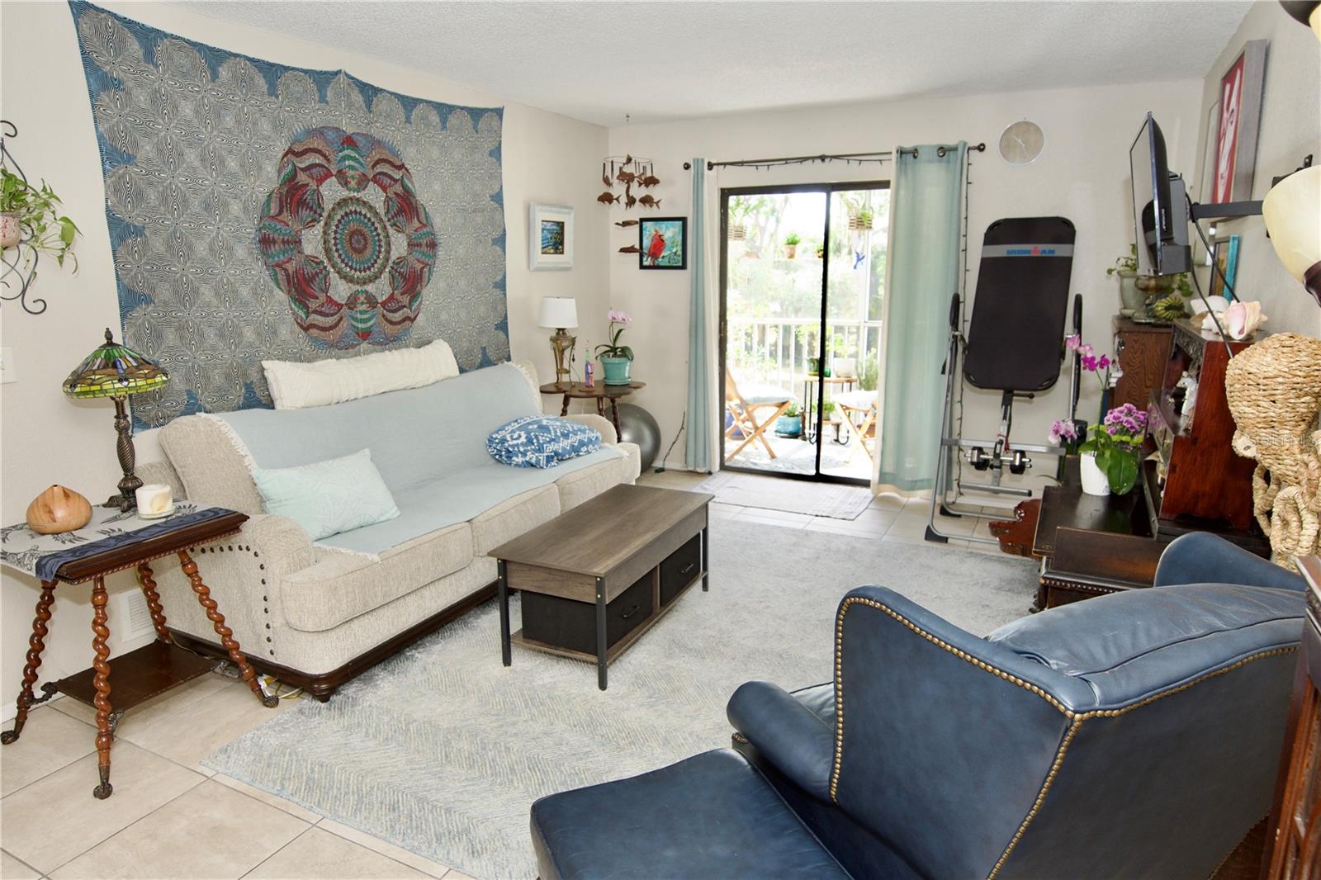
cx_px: 660
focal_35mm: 21
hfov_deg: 81.2
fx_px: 770
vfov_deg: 59.5
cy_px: 440
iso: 400
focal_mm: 14
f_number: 4
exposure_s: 1/60
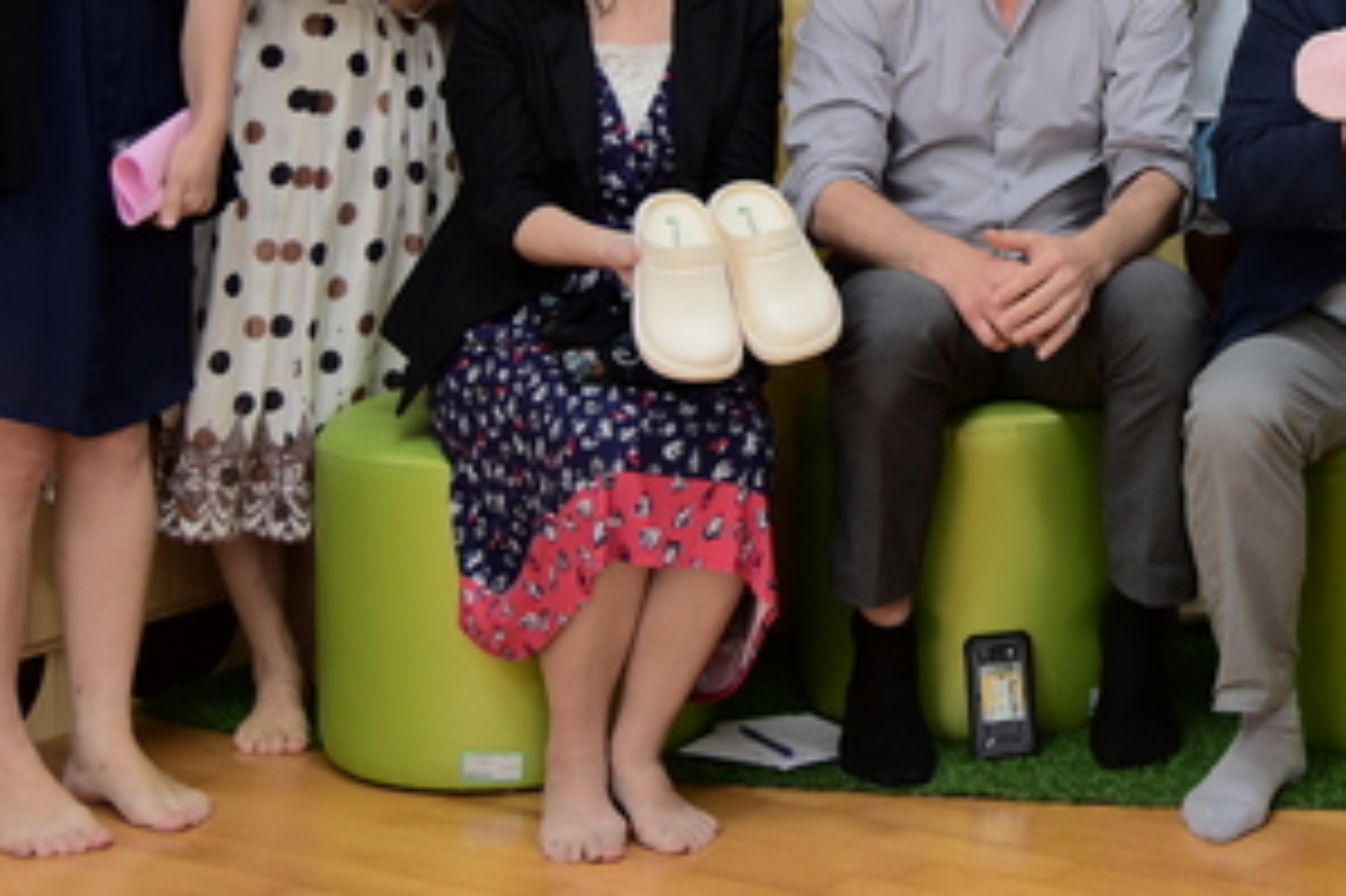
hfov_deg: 22.1
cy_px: -74
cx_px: 1332
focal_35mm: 89
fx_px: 3326
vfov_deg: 15.0
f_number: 4
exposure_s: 1/100
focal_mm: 38
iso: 560
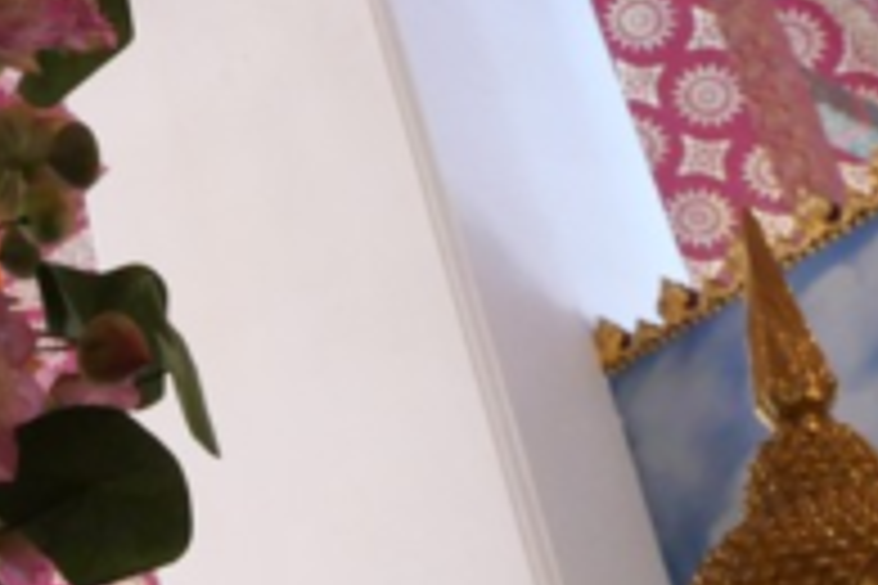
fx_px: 2756
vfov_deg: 12.1
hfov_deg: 16.0
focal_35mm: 113
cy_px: 511
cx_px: -570
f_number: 3.7
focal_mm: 15
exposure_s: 1/60
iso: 2000
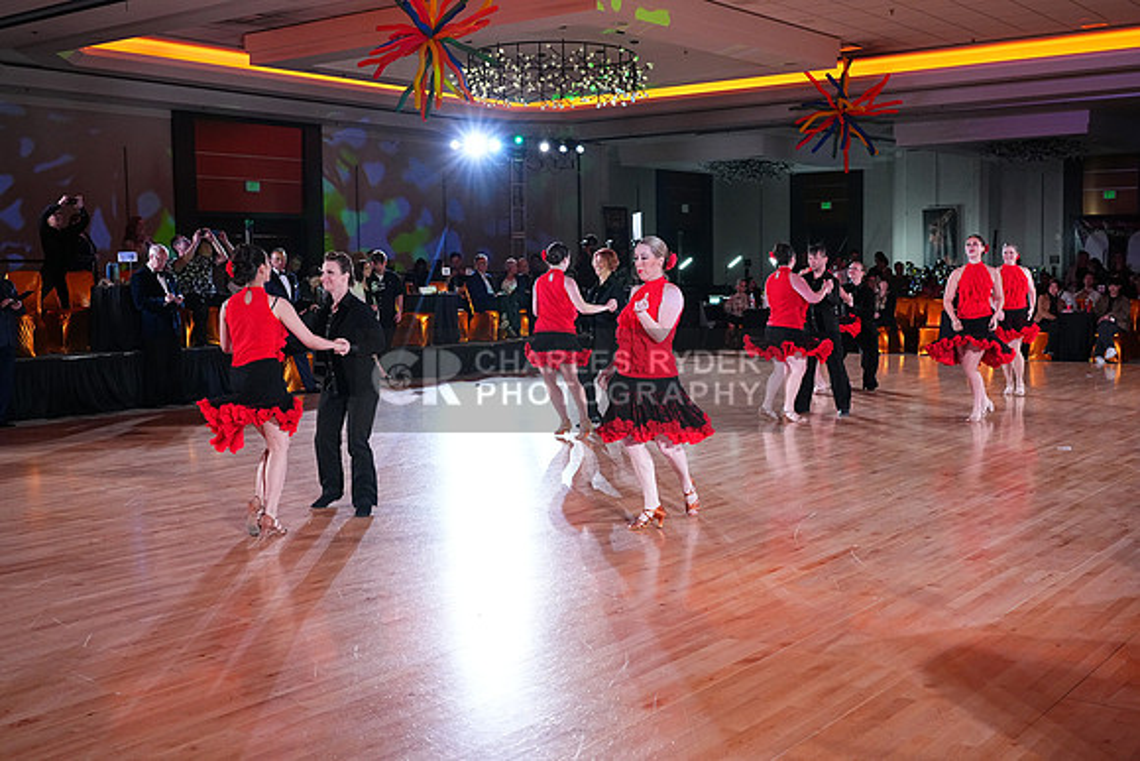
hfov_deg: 49.5
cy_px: 380
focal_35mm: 39
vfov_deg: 34.2
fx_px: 1235
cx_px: 570
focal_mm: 39
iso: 5000
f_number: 5.6
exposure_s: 1/400
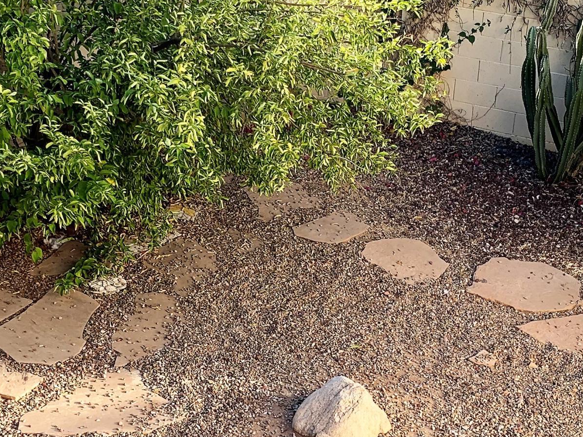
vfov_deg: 22.1
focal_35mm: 65
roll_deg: +0.6
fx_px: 1095
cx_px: 256
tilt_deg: -34.1
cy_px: 386
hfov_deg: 29.8
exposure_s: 1/244
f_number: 1.8
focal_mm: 4.25
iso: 25
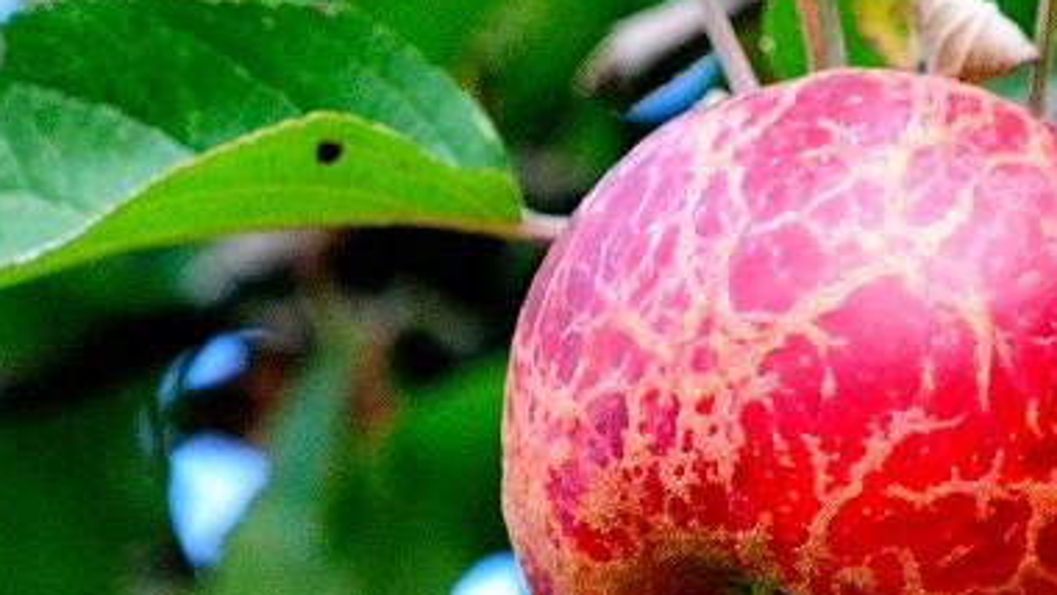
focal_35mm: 721
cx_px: 784
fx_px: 20213
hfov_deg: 3.0
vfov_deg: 1.7
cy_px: 400
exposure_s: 1/160
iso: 1600
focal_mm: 180
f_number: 5.6
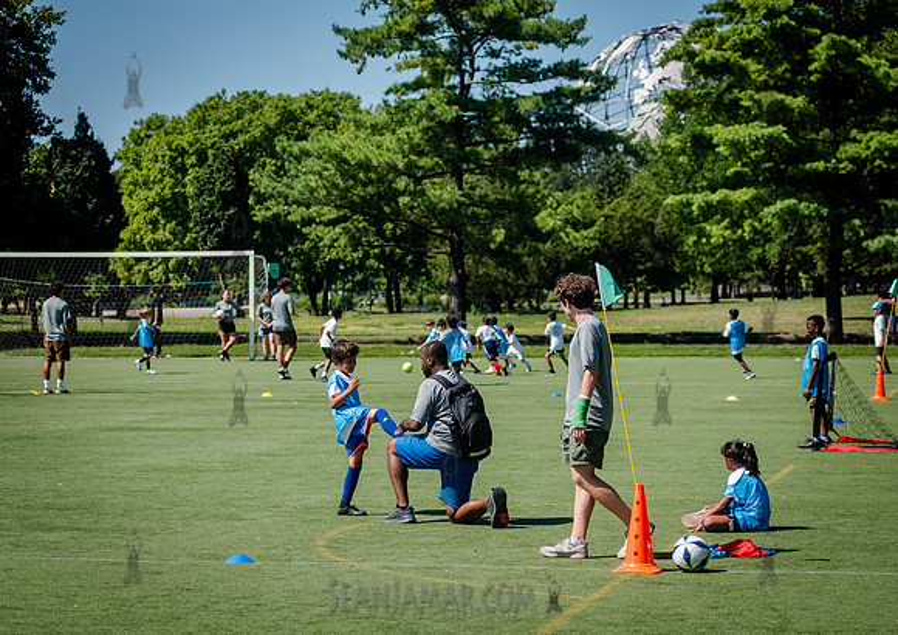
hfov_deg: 18.5
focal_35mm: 108
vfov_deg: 13.1
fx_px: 2757
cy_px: 404
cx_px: 412
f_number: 4
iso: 200
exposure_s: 1/1250
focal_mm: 80
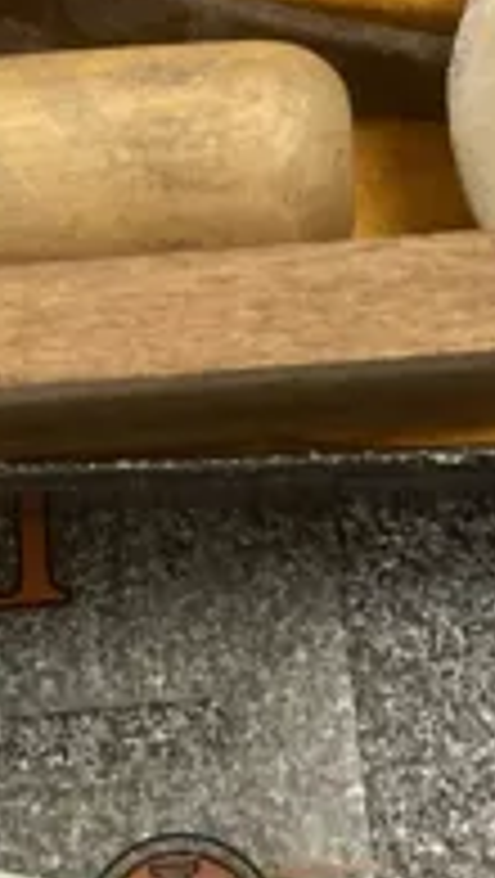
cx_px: 94
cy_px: 41
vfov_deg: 13.3
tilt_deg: -73.1
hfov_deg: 7.6
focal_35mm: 160
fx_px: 3725
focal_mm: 3.99
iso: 80
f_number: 1.8
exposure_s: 1/50
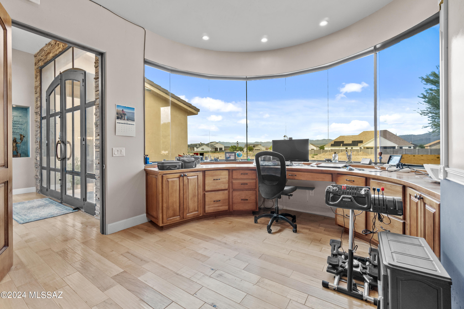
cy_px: 154
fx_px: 193
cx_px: 232
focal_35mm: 15
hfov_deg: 100.4
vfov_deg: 77.3
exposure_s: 1/6
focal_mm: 10
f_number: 8
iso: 400
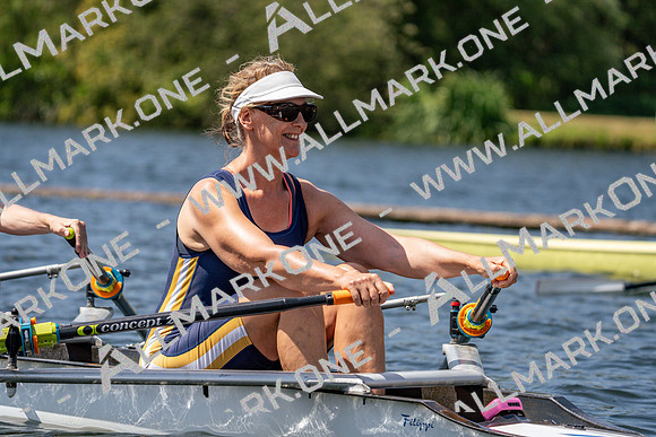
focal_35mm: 232
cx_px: 328
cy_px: 218
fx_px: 4228
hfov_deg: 8.9
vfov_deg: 5.9
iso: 250
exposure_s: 1/2000
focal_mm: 232
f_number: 5.6
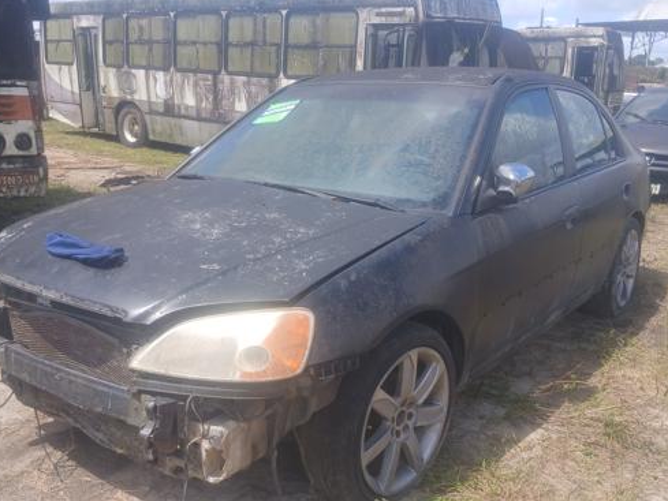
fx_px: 656
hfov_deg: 53.9
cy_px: 306
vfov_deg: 41.6
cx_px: 309
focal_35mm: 34
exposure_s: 1/294
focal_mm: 3.98
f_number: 1.8
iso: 20
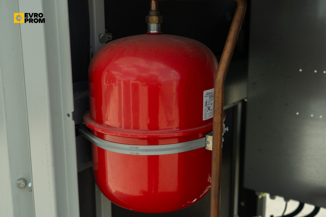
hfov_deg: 44.5
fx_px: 398
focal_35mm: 44
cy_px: 108
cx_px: 163
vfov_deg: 30.5
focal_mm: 44
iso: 100
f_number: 5.6
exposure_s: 1/80
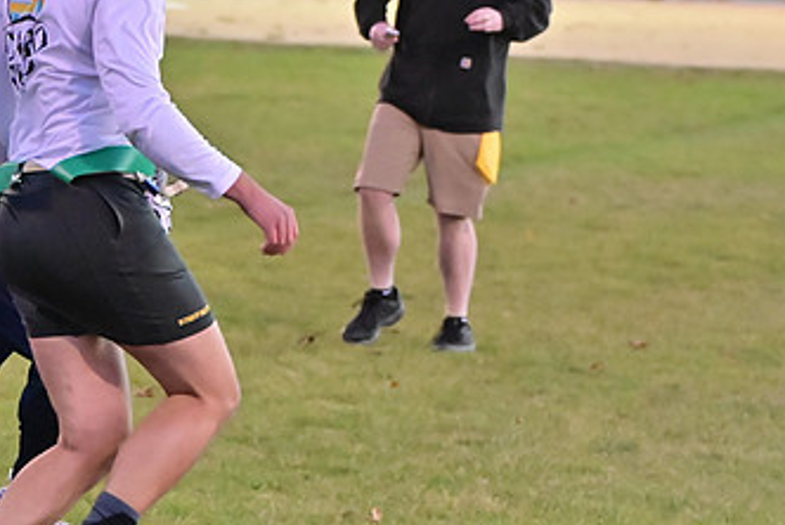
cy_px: 439
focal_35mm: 274
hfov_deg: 7.5
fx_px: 5980
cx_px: 215
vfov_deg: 5.0
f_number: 4
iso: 6400
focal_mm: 105
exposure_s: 1/500
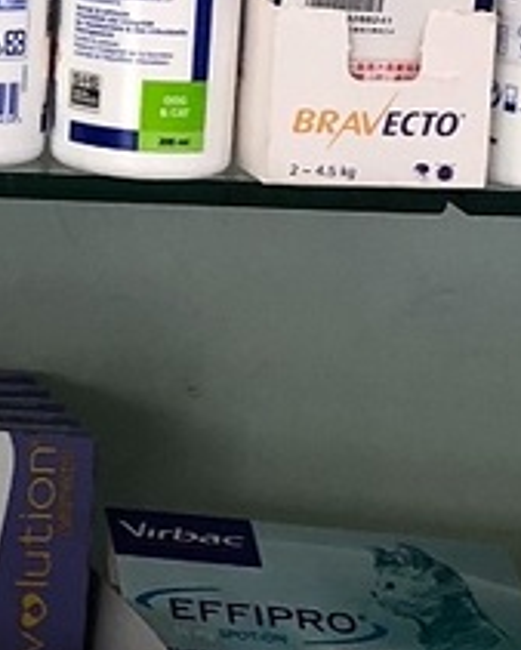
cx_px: -470
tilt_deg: -1.9
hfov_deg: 7.7
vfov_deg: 9.8
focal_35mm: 194
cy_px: -95
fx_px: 3737
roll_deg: -2.3
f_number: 1.8
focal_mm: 3.99
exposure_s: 1/30
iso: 20
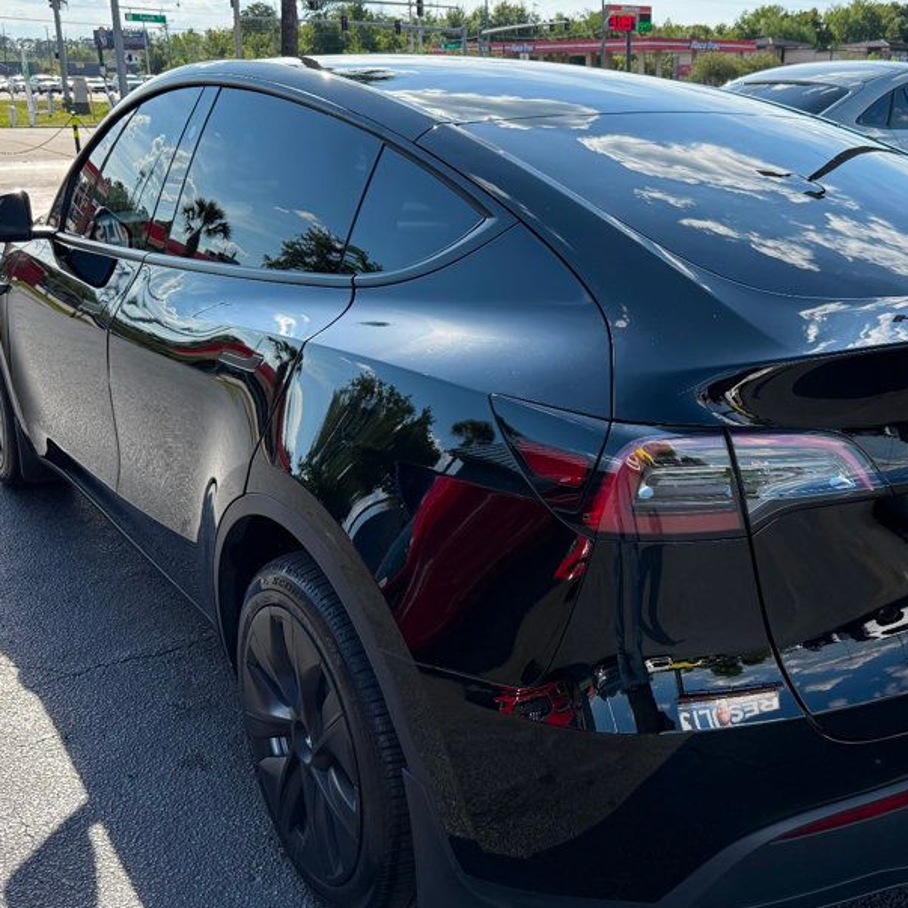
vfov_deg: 46.0
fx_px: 1068
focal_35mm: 36
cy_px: 417
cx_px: 604
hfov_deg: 45.4
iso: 100
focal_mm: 6.76
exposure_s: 1/2907
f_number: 1.78
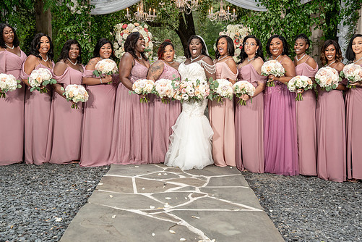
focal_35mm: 47
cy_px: 105
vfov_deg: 28.6
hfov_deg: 41.9
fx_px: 473
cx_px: 184
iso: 640
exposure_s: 1/200
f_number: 4
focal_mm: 39
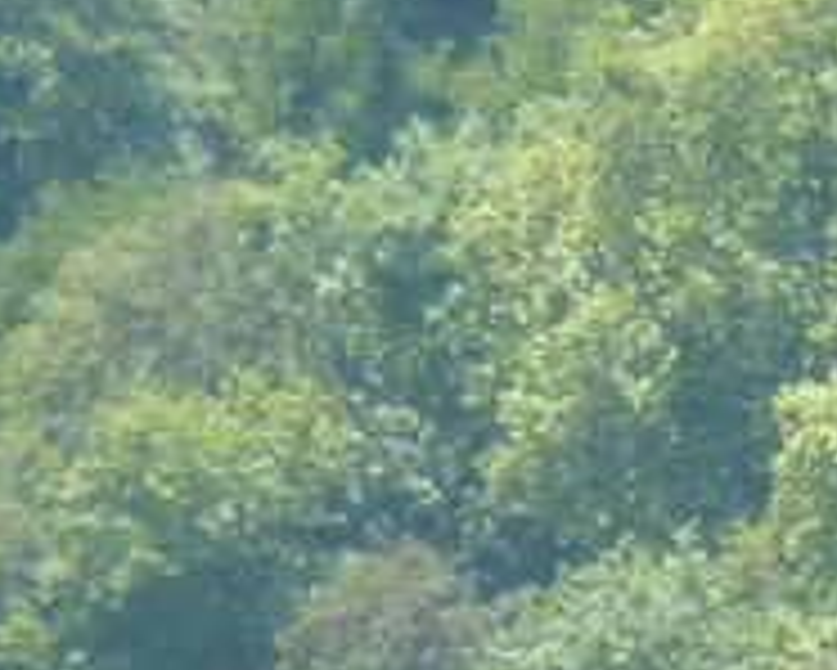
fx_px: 46769
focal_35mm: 1887
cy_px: 1196
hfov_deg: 1.0
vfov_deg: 0.8
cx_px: 1534
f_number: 4.9
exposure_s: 1/160
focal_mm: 49.2
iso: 80
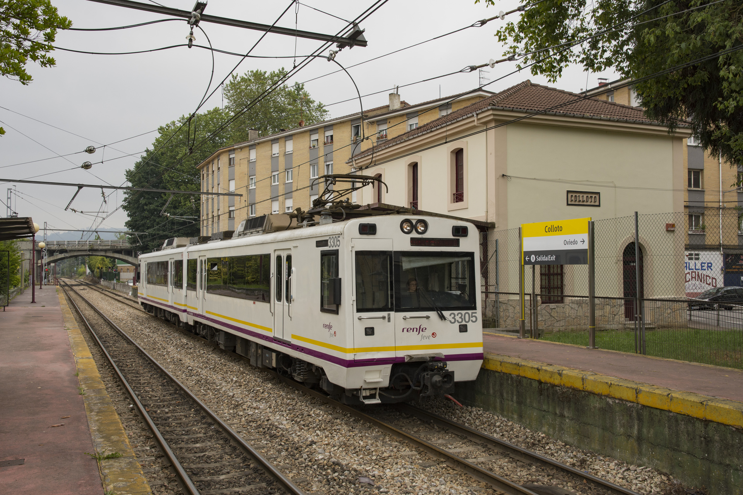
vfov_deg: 36.9
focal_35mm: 36
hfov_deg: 53.1
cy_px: 248
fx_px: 743
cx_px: 372
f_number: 6.3
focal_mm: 24
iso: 250
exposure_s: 1/400
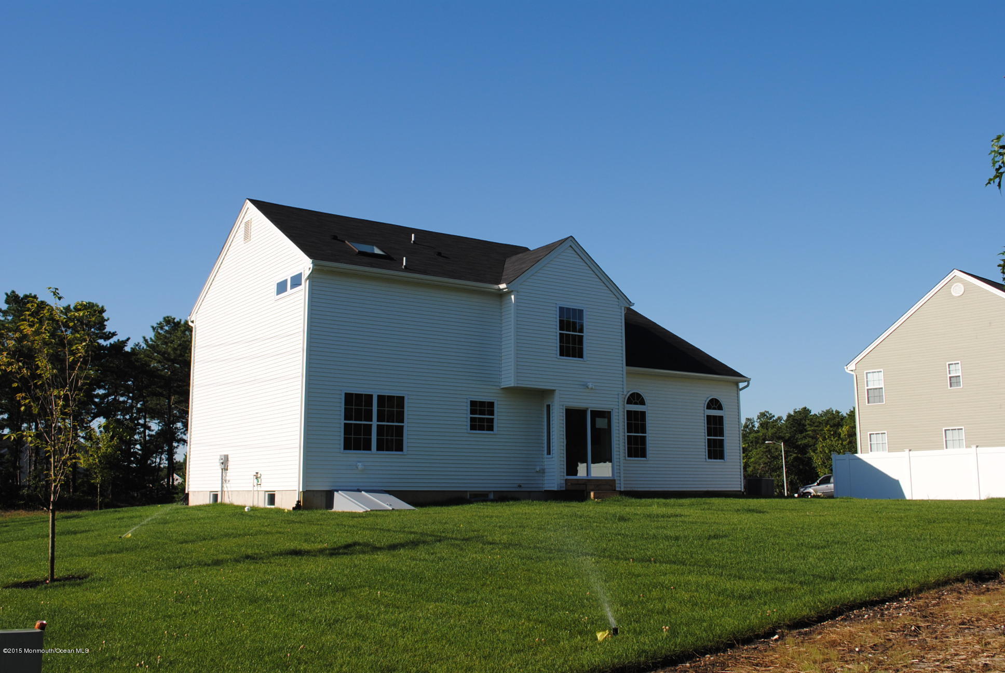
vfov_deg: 37.0
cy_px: 336
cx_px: 502
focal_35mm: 36
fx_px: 1006
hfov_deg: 53.1
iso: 100
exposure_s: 1/200
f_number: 10
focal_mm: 24
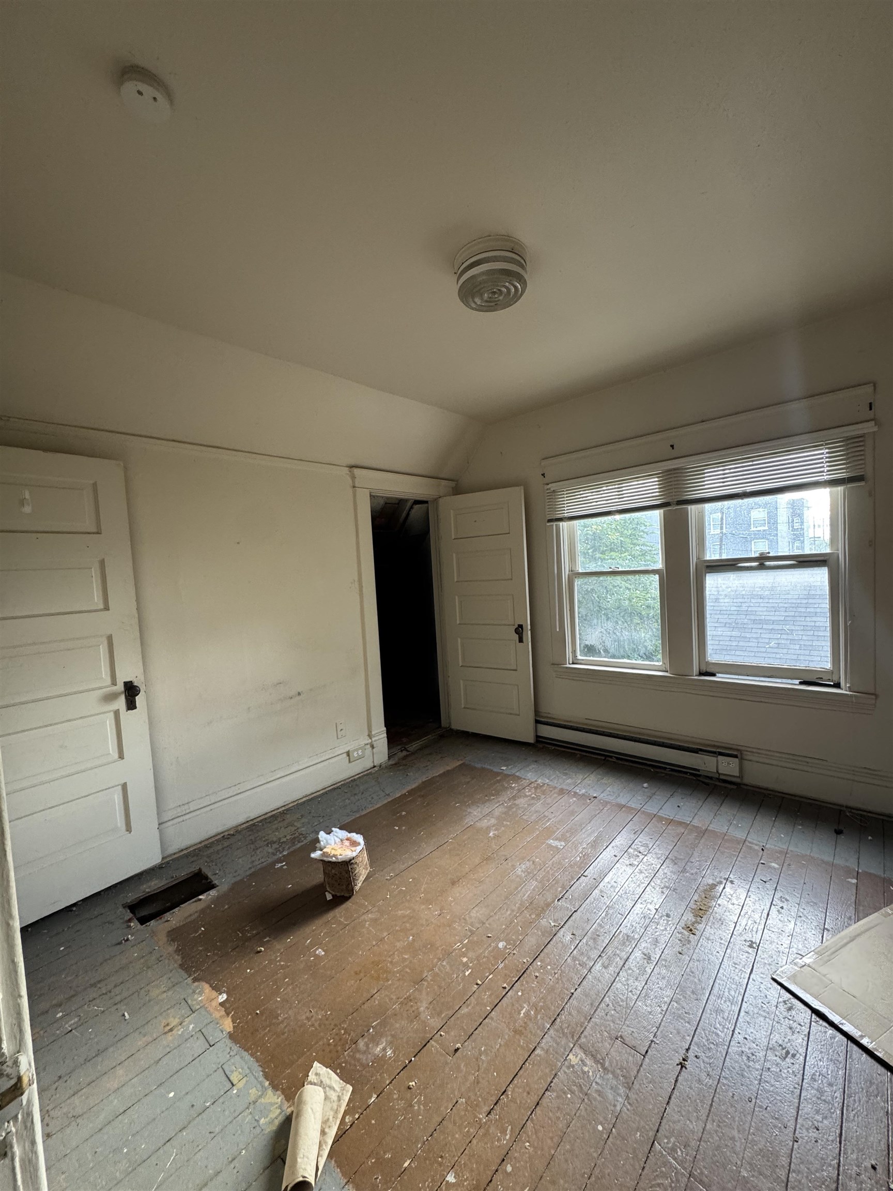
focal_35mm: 14
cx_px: 446
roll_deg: +3.6
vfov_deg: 102.1
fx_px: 482
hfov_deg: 85.7
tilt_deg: -4.2
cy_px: 596
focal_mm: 2.22
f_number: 2.2
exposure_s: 1/99
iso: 200
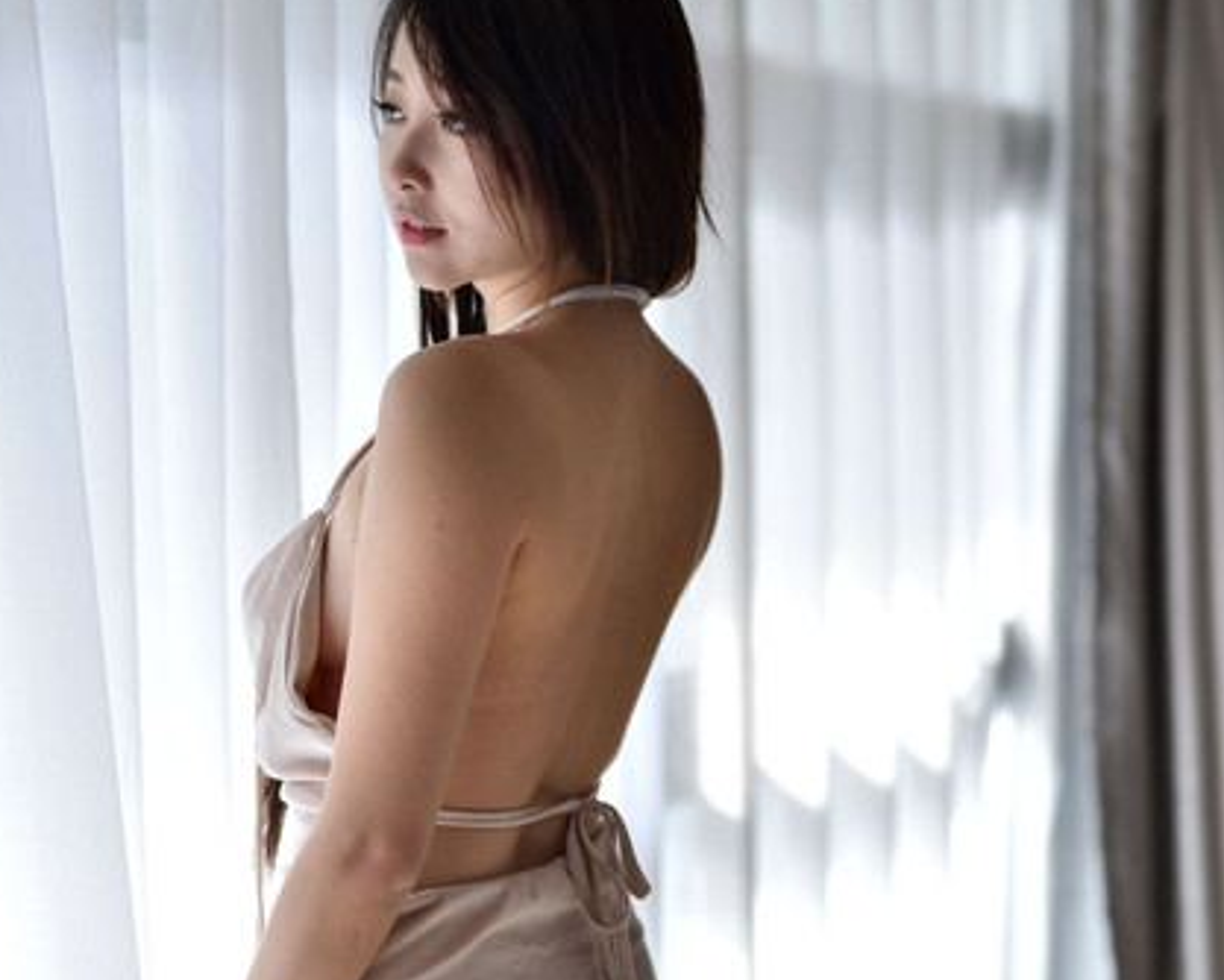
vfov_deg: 21.3
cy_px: 559
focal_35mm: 72
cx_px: 426
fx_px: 2609
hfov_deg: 26.3
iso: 250
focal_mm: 50
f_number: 1.8
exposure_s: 1/320
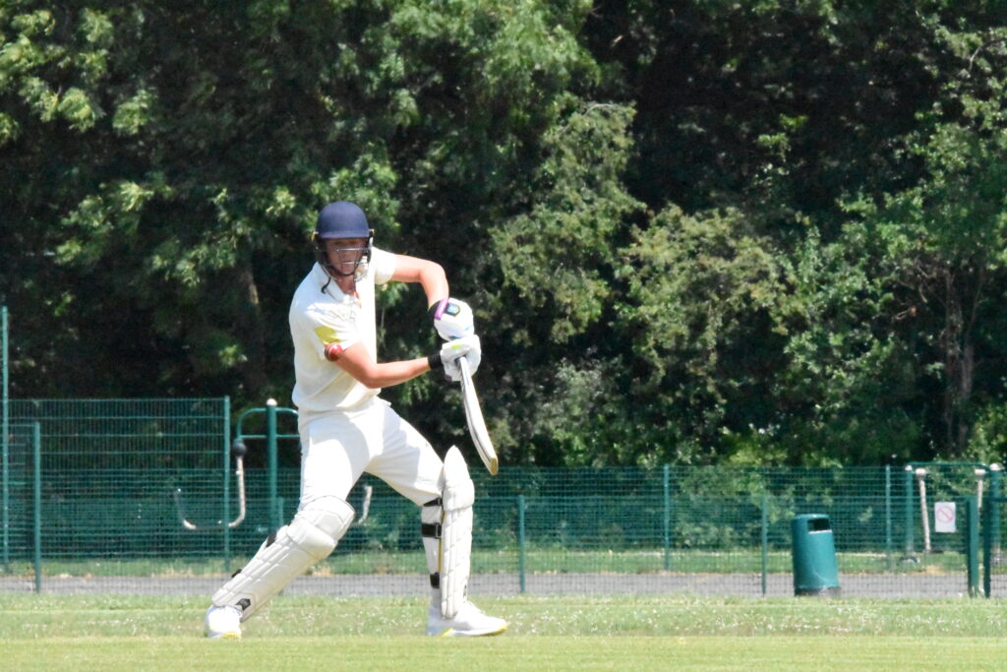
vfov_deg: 2.4
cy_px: 336
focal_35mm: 585
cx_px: 504
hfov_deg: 3.5
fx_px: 16365
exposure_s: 1/4000
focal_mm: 390
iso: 25600
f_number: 25
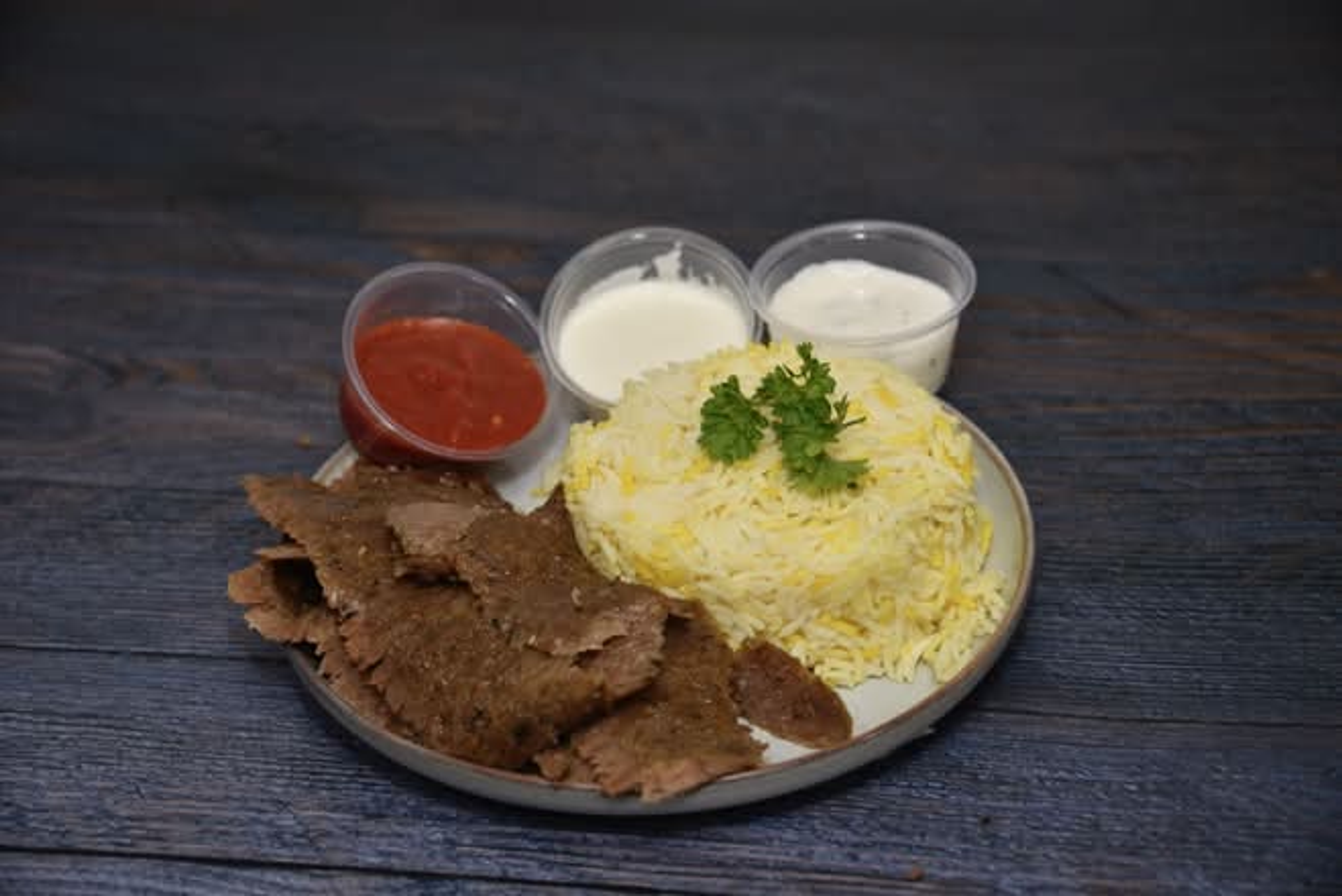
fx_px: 3170
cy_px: 448
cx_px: 671
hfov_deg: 23.9
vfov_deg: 16.1
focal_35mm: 85
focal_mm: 85
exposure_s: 1/125
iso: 800
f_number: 5.6
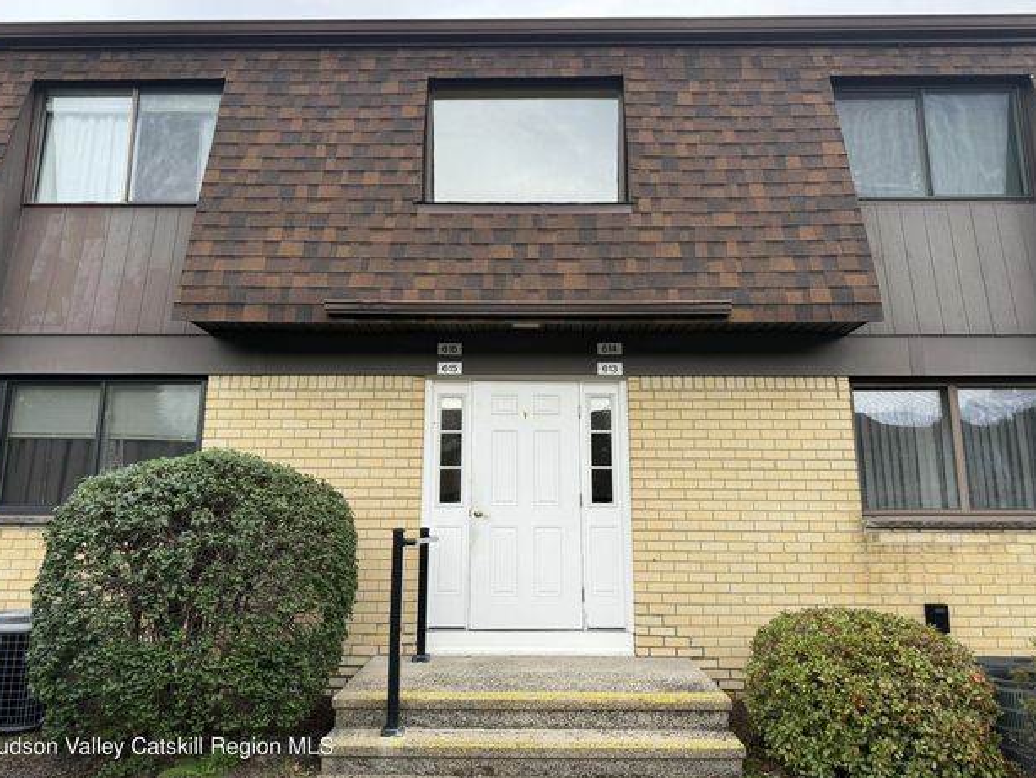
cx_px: 518
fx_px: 749
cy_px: 378
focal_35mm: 25
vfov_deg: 54.9
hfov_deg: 69.4
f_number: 1.78
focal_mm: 6.76
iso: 80
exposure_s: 1/868
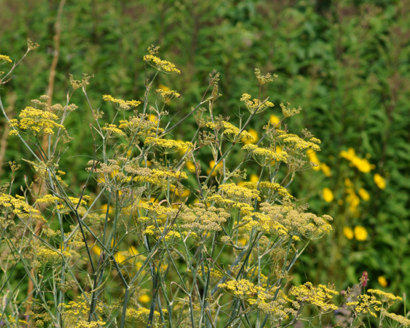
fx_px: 2572
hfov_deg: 9.1
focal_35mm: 212
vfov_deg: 7.3
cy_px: 298
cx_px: 205
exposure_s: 1/250
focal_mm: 100
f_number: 6.3
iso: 100
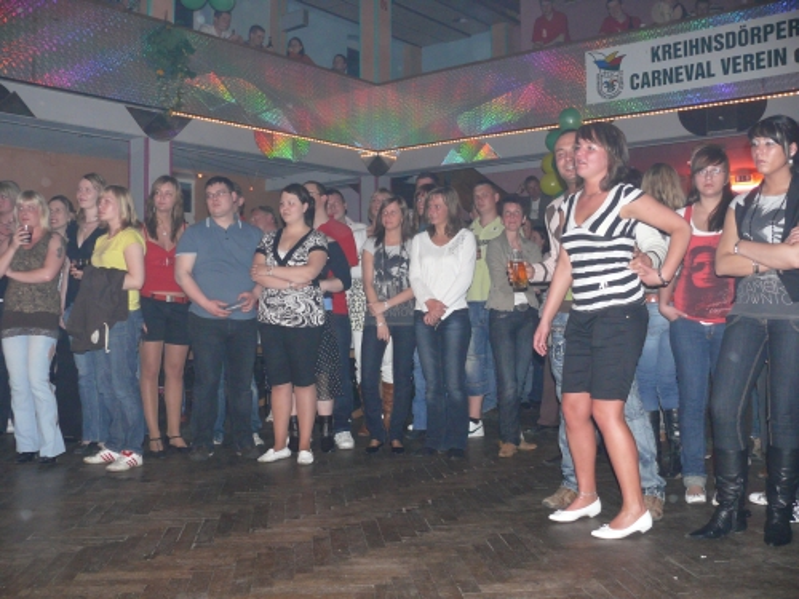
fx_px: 808
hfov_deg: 52.6
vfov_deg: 40.7
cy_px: 300
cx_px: 400
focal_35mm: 35
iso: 250
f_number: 2.8
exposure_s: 1/30
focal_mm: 7.4
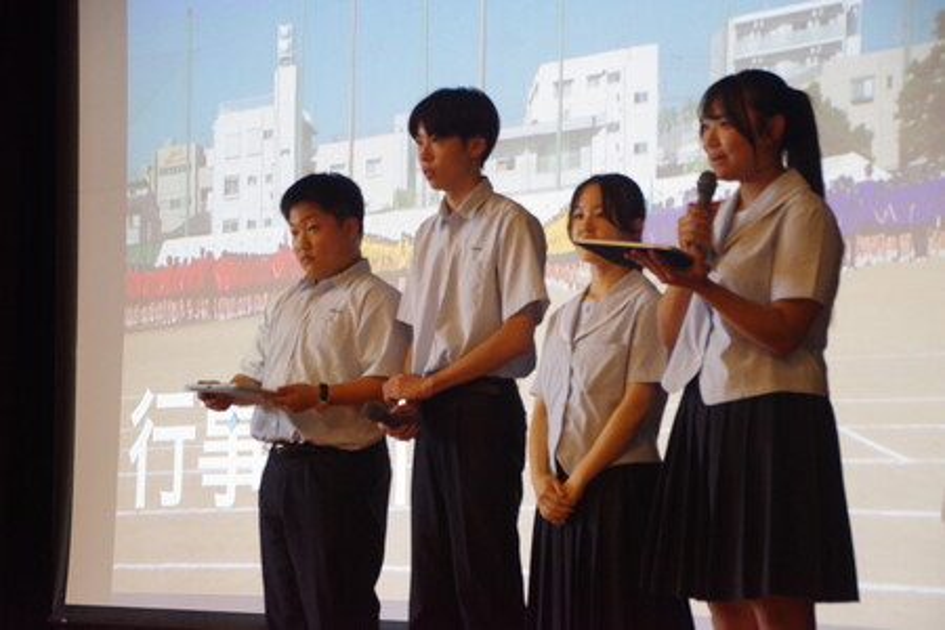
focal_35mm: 120
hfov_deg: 17.1
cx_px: 472
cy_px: 315
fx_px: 3150
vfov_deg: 11.4
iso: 6400
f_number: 5.6
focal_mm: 80
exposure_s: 1/80
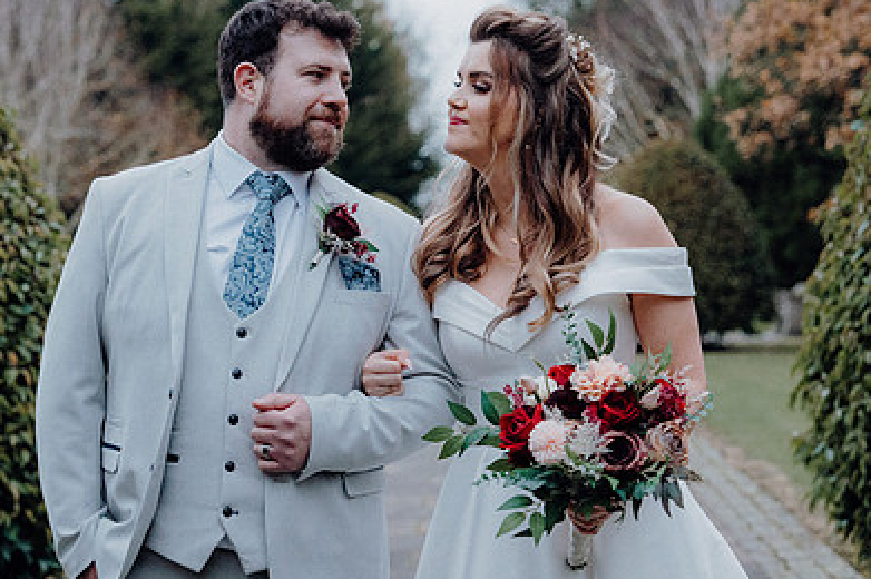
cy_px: 326
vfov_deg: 13.9
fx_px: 2369
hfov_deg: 20.8
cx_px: 423
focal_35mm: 98
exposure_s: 1/200
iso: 4000
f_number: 3.5
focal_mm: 66
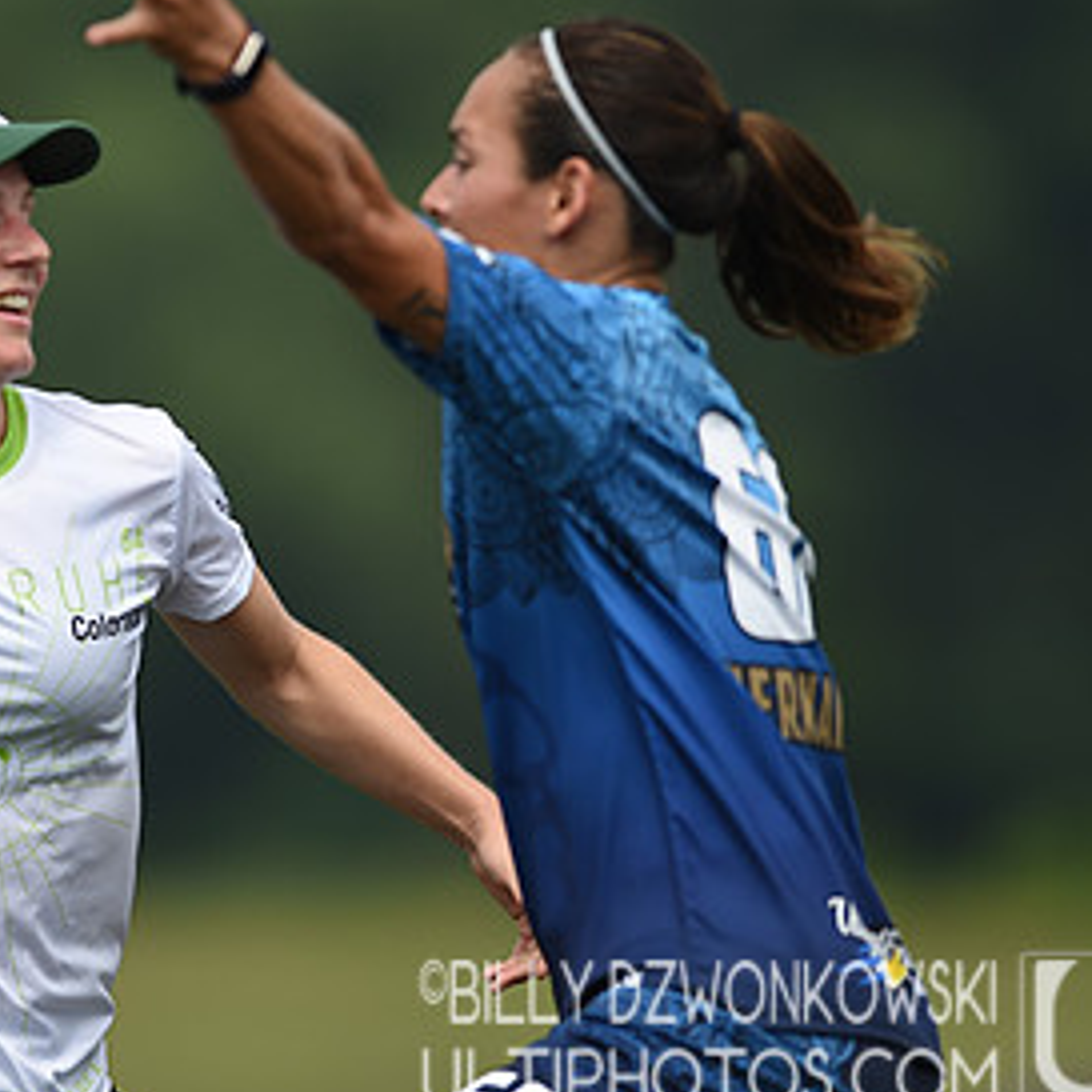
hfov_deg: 2.4
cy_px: 386
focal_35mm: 721
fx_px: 25733
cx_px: 164
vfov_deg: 2.4
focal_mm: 400
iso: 100
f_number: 4
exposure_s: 1/1600
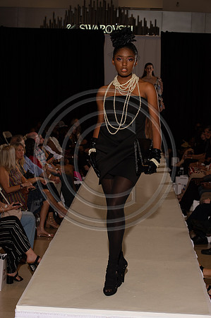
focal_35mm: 78
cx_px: 106
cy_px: 159
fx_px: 687
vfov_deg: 26.0
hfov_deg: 17.5
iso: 800
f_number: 9
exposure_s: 1/250
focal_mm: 78
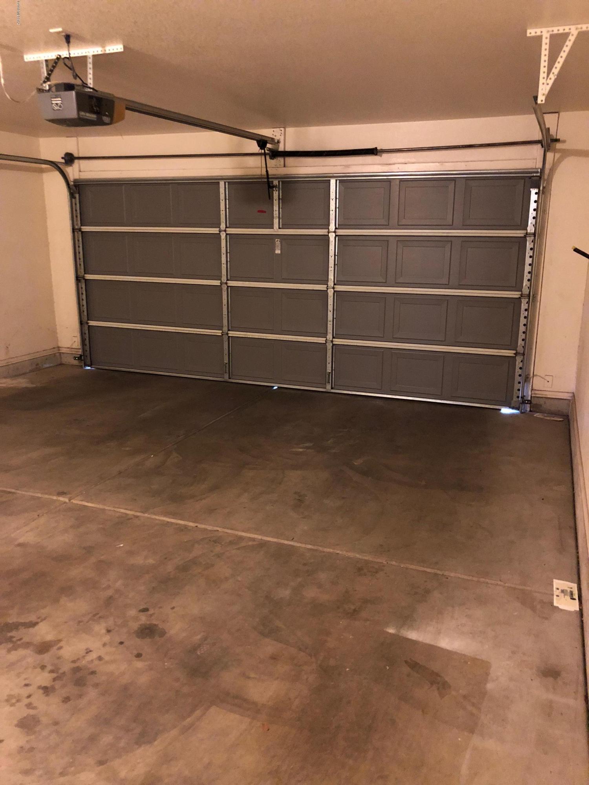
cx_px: 294
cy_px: 392
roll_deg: +0.3
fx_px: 635
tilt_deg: -13.8
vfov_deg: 63.4
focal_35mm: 28
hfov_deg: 49.7
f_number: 1.8
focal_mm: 3.99
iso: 125
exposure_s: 1/4
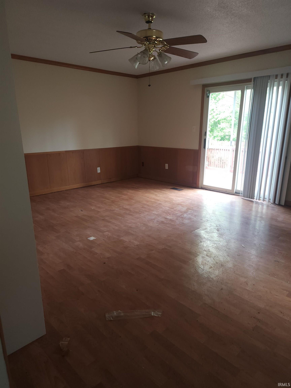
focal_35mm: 23
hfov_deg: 58.9
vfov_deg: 73.9
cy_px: 194
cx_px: 146
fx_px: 258
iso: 160
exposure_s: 1/60
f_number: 1.8
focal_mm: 6.4
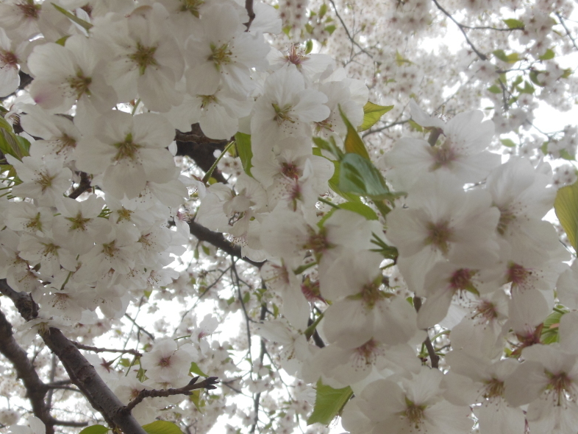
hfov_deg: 43.5
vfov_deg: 33.6
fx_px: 718
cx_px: 363
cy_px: 234
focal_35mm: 43
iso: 125
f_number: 3.5
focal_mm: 6
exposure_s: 1/640
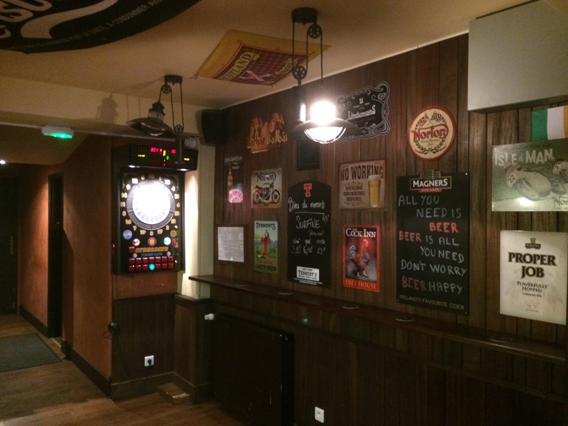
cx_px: 284
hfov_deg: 61.7
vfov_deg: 48.2
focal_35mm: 29
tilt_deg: +1.0
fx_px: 476
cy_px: 213
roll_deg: -0.4
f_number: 2.2
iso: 500
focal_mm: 4.15
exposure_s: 1/17
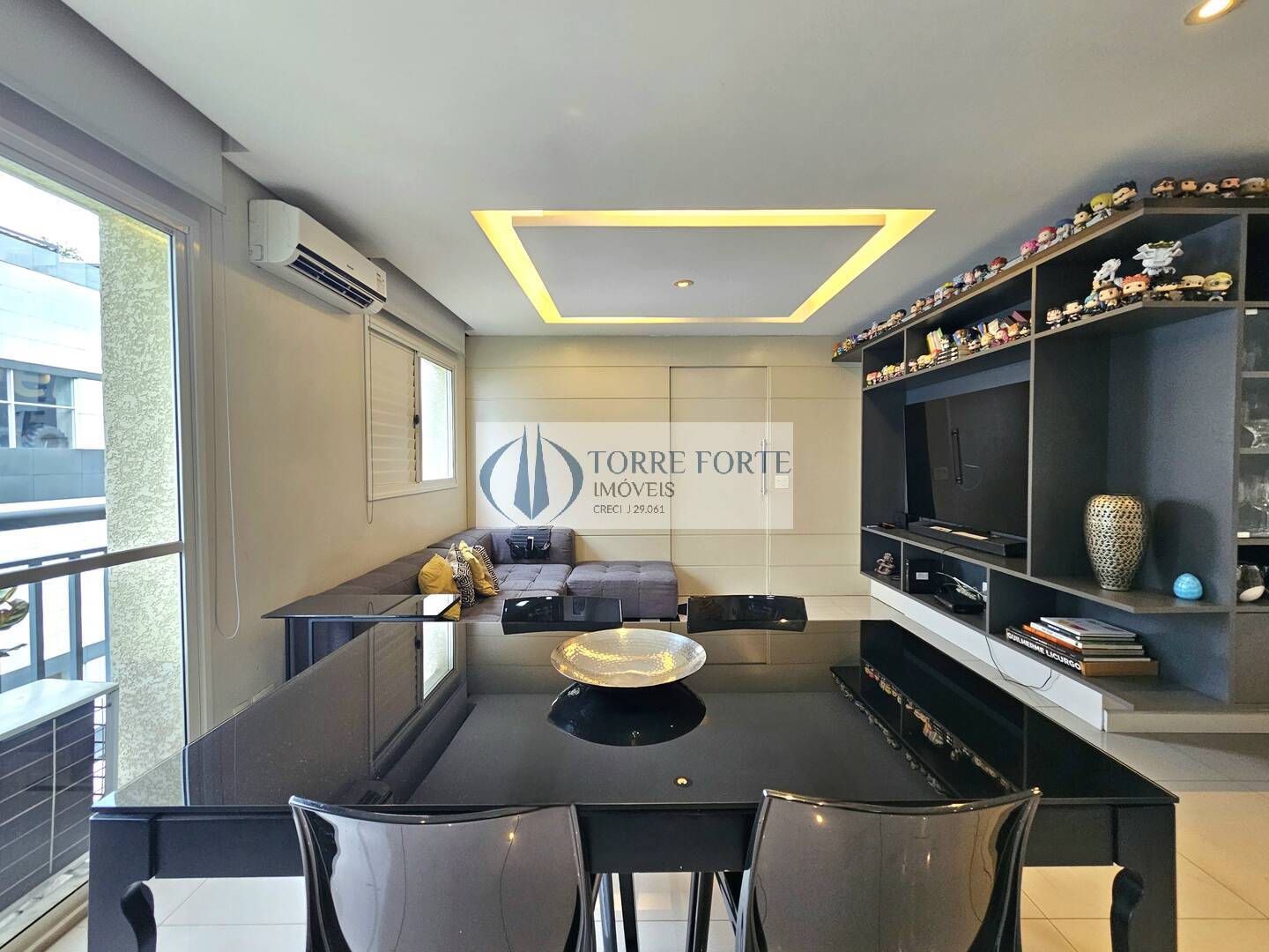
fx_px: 477
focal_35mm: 13
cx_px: 634
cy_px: 476
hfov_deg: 106.2
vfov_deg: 89.9
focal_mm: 2.2
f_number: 2.2
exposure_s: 1/60.2
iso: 100
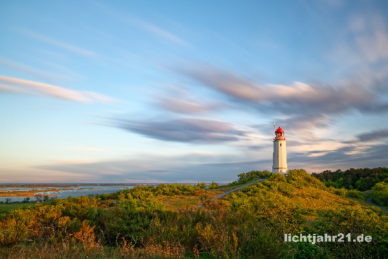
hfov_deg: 73.7
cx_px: 194
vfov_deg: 53.1
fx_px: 259
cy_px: 130
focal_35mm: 24
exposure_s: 226
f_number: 16
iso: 100
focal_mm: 24
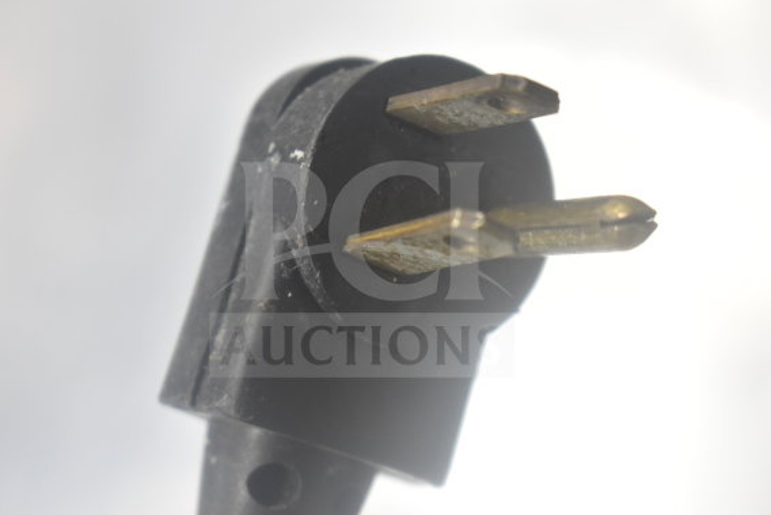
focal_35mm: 89
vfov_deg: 15.4
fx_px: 1897
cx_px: 361
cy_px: 270
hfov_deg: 23.0
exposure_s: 1/100
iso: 900
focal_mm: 55
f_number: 5.6
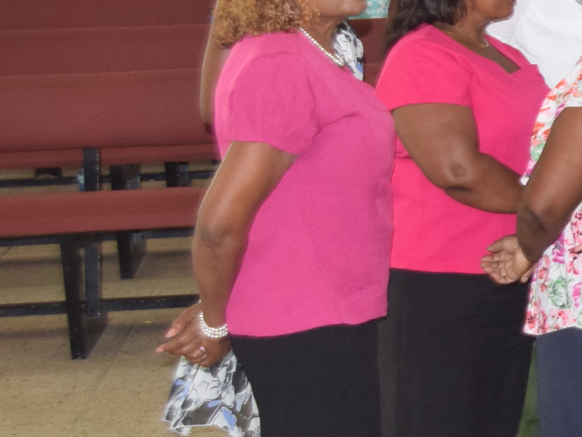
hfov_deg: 11.5
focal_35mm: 160
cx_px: 1041
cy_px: -34
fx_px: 2688
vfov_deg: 9.2
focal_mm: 29
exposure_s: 1/60
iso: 800
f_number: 6.3
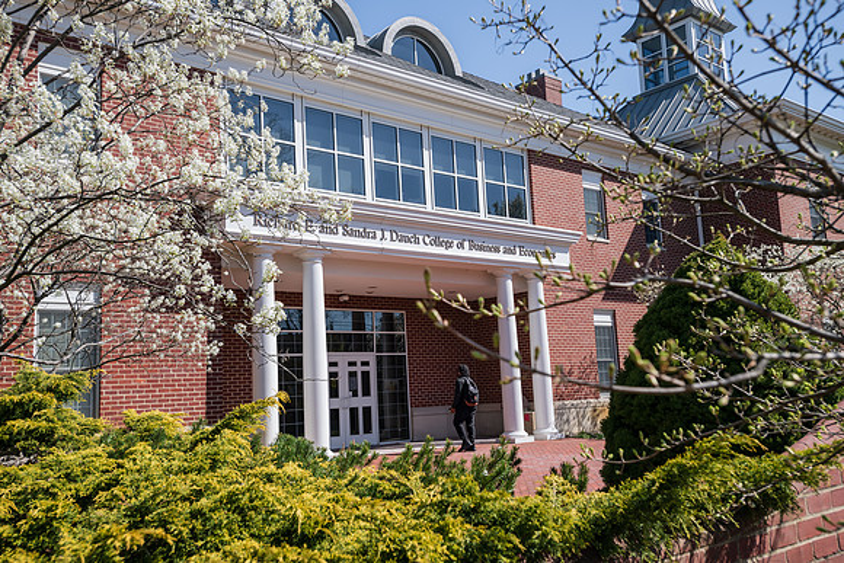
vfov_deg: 37.9
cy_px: 282
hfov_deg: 54.4
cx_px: 422
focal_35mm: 35
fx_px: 821
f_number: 7.1
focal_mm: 35
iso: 320
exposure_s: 1/250
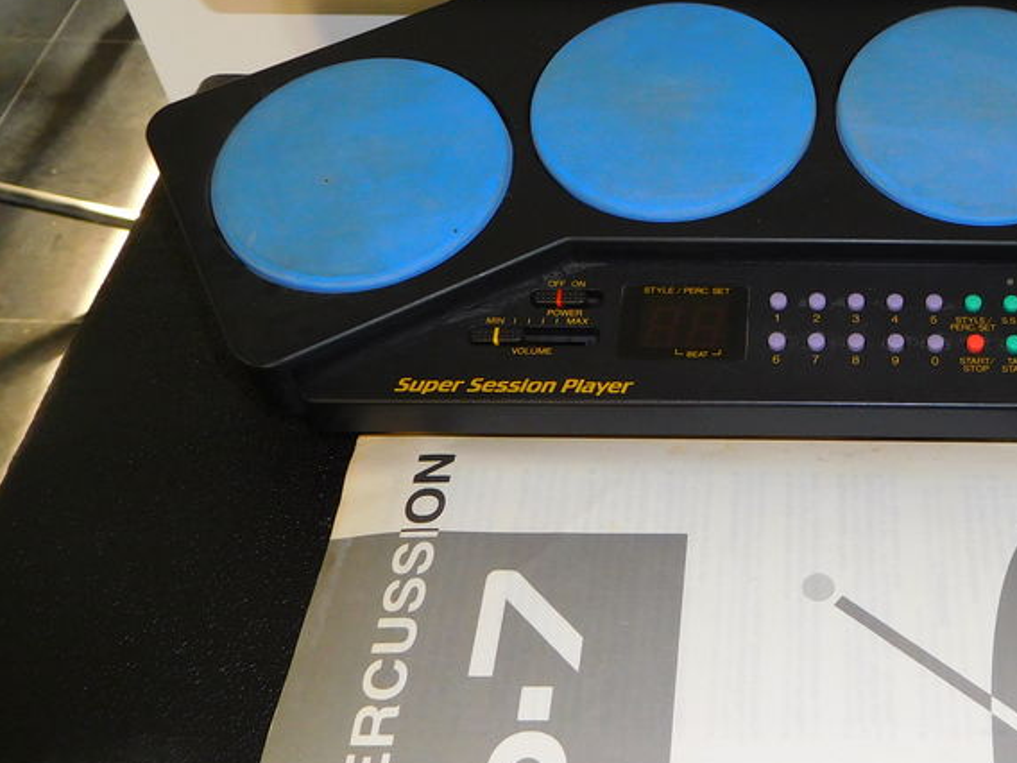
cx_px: 836
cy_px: 401
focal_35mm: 44
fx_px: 1293
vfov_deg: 32.9
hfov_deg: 40.9
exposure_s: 1/30
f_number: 3.4
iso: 200
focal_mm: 4.5
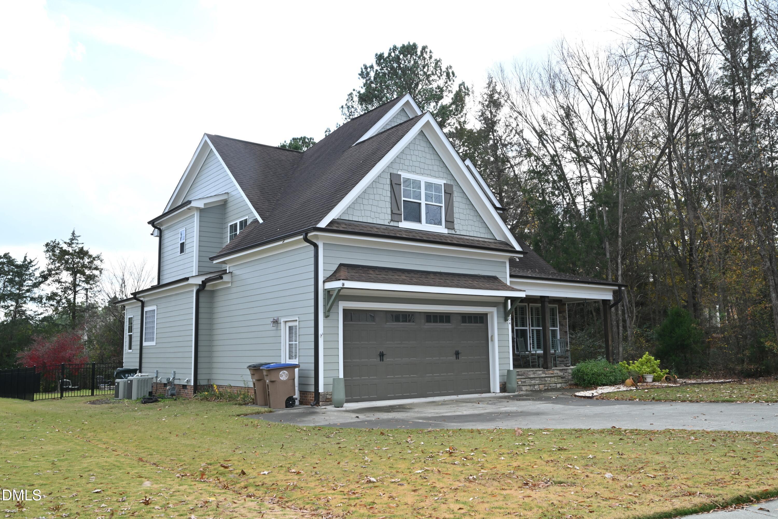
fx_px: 648
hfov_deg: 61.9
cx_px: 389
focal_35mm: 30
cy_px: 260
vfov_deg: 43.6
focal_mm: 30
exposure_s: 1/60
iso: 200
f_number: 14
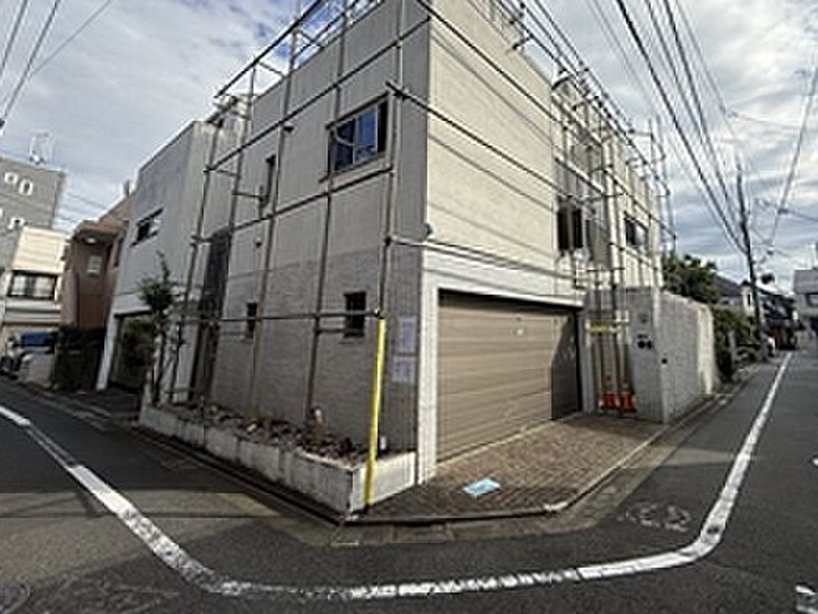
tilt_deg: +12.9
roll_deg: -0.5
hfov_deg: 90.2
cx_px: 477
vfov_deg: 73.9
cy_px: 245
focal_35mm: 17
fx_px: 402
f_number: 2.2
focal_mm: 2.22
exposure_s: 1/1656
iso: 50
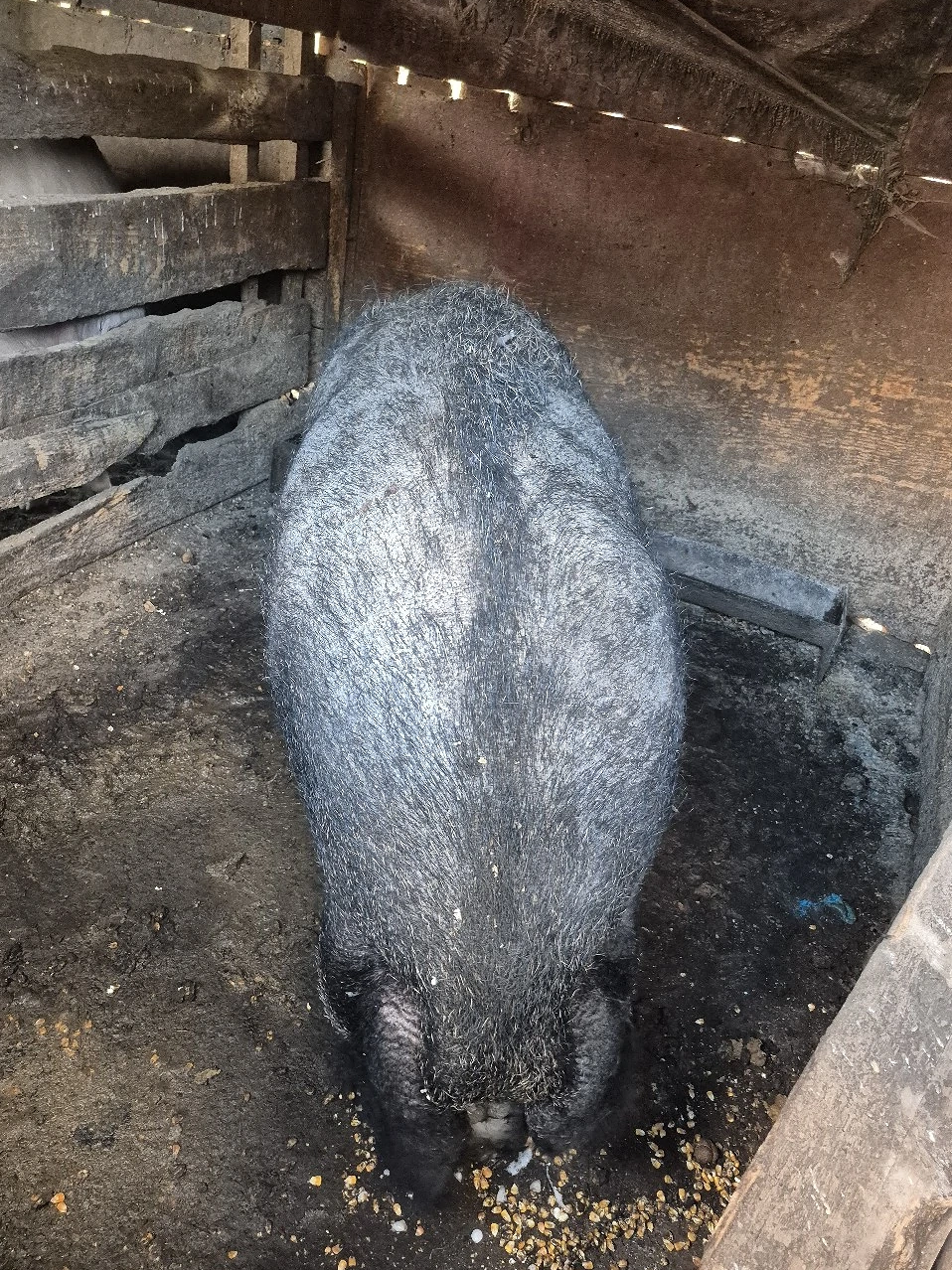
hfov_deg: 56.8
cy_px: 617
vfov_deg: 71.6
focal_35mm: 24
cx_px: 457
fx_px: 880
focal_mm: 5.4
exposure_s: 1/100
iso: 1250
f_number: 1.8
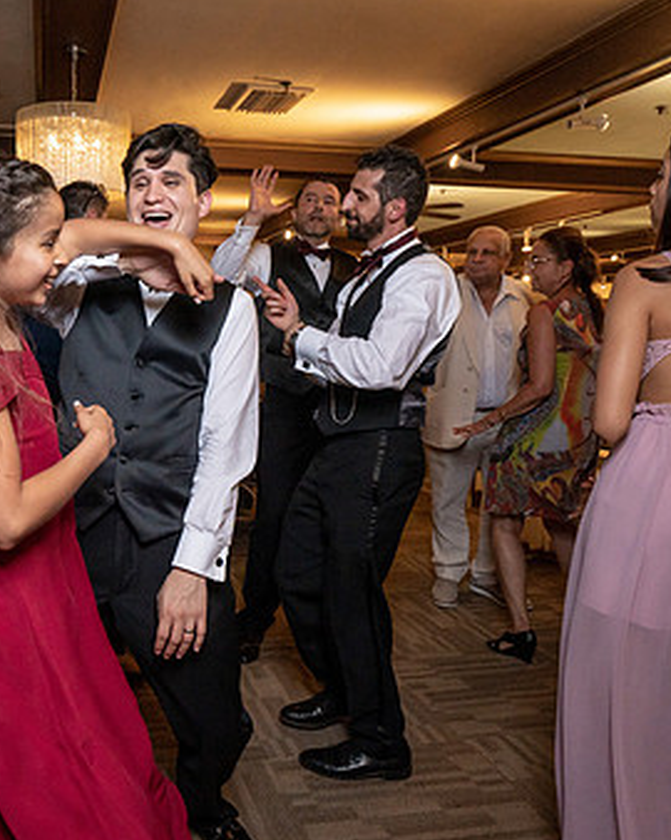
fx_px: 721
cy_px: 391
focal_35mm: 29
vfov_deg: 60.4
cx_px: 164
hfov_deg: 48.0
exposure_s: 1/200
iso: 2000
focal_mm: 18
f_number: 5.6
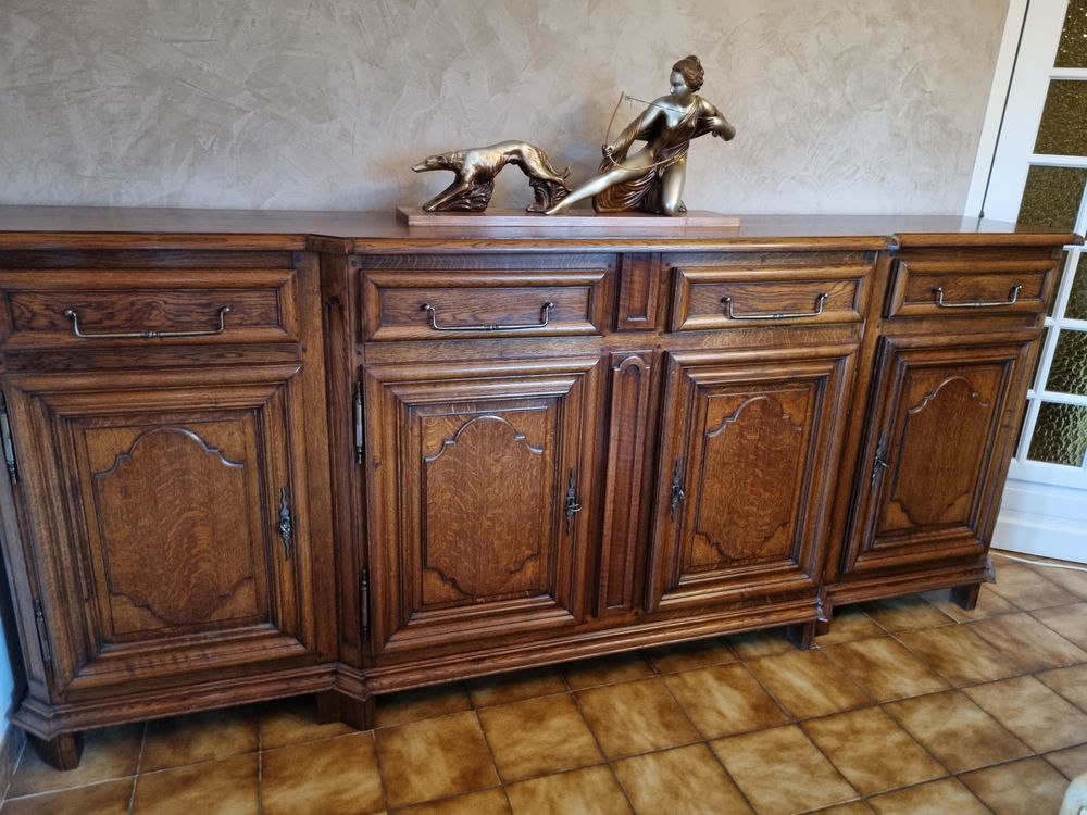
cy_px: 408
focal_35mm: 26
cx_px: 544
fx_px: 816
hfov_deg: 67.3
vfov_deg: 53.1
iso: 800
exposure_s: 1/25
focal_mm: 5.4
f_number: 1.8
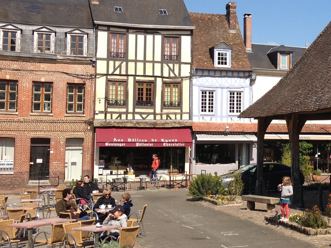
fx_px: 650
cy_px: 99
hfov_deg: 27.9
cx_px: 270
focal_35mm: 68
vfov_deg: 21.6
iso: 50
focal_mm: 4.28
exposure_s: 1/1534
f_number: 2.4
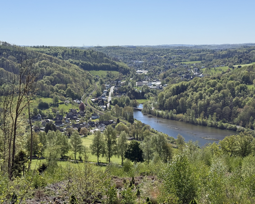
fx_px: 385
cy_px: 102
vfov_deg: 29.7
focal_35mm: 51
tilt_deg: -8.1
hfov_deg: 36.6
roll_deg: +0.8
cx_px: 122
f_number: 1.78
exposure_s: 1/5587
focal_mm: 6.76
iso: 80
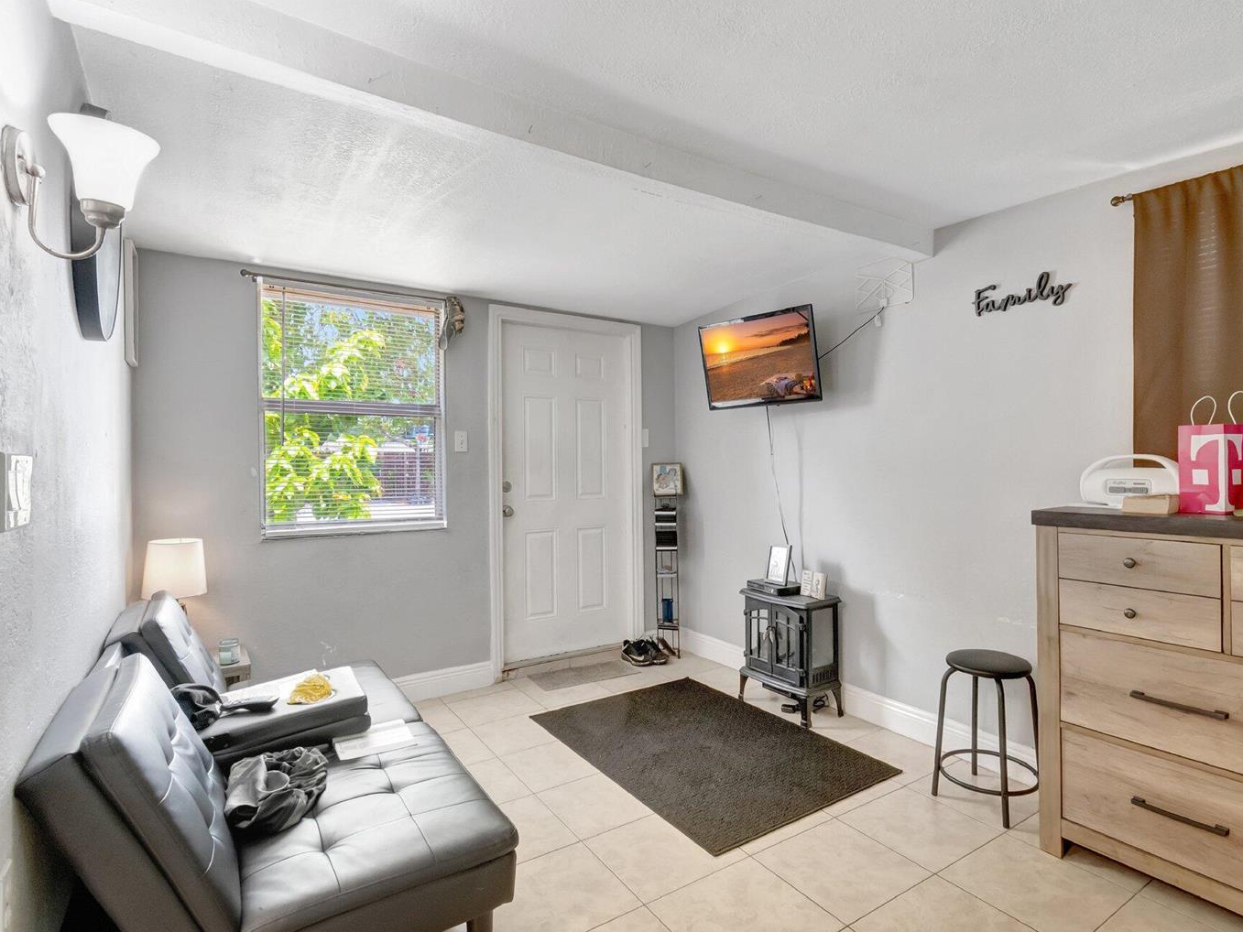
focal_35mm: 17
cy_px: 482
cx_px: 700
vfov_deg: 74.7
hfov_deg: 90.6
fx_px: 610
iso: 4000
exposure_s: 1/15
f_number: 8
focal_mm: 10
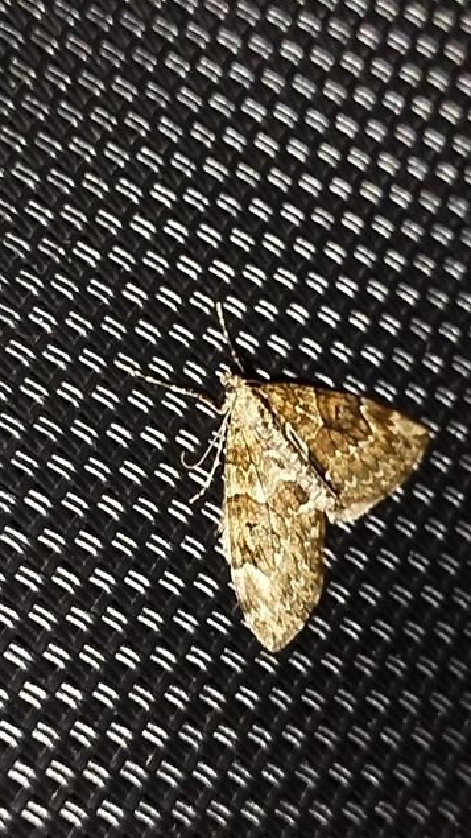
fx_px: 1977
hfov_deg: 13.6
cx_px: 248
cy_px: 418
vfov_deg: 23.9
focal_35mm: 89
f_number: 1.7
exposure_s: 1/33
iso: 500
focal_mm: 5.31
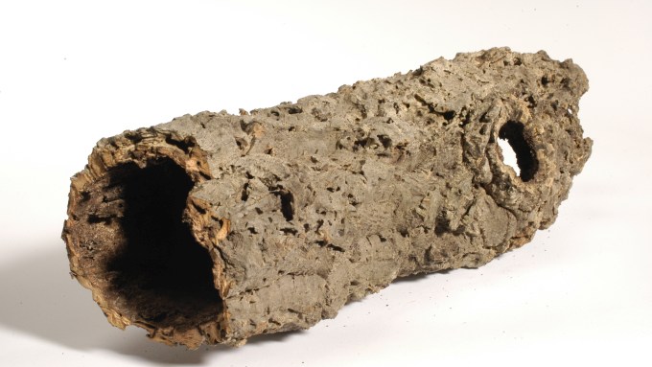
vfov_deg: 21.3
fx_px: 978
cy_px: 200
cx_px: 320
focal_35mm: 57
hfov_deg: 36.9
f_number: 18
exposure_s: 1/125
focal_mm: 35
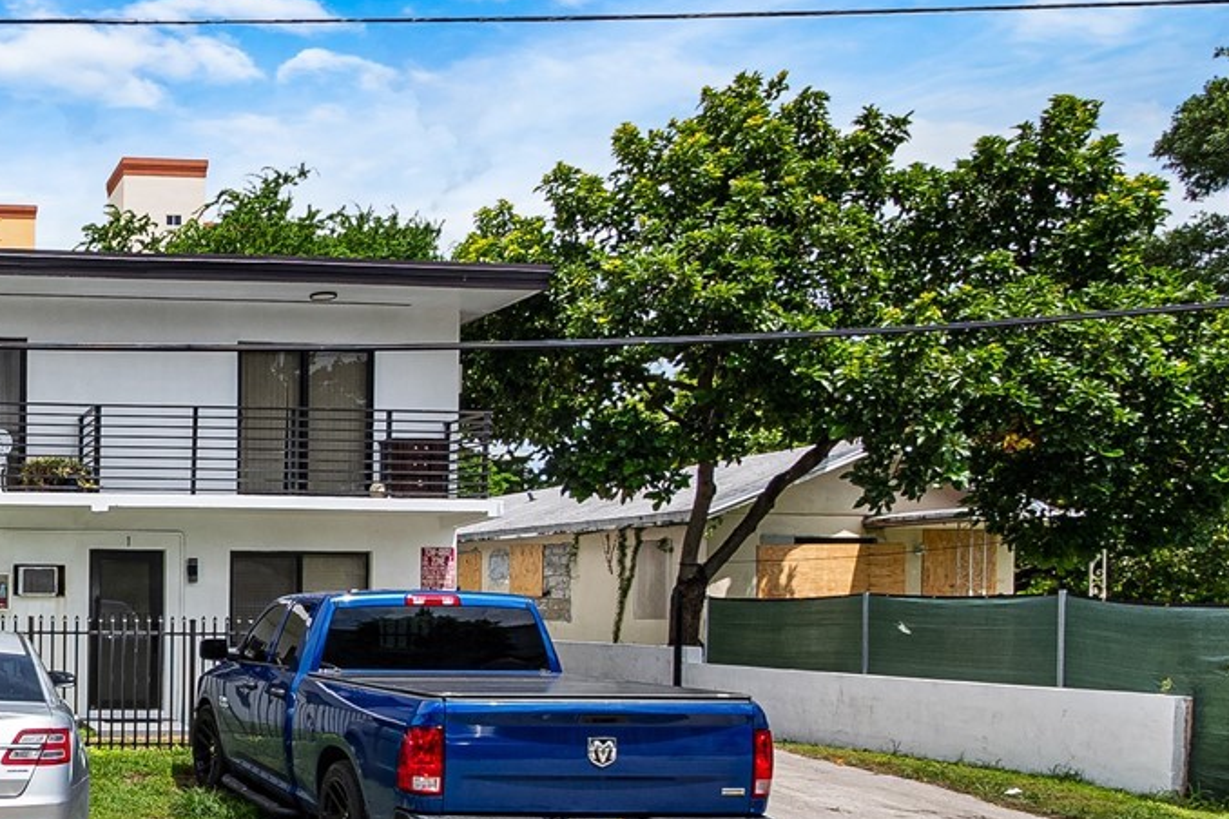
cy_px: 621
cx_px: -100
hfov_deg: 43.3
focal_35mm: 35
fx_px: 1195
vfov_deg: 36.9
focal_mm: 7
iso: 100
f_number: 5.6
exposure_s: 1/400
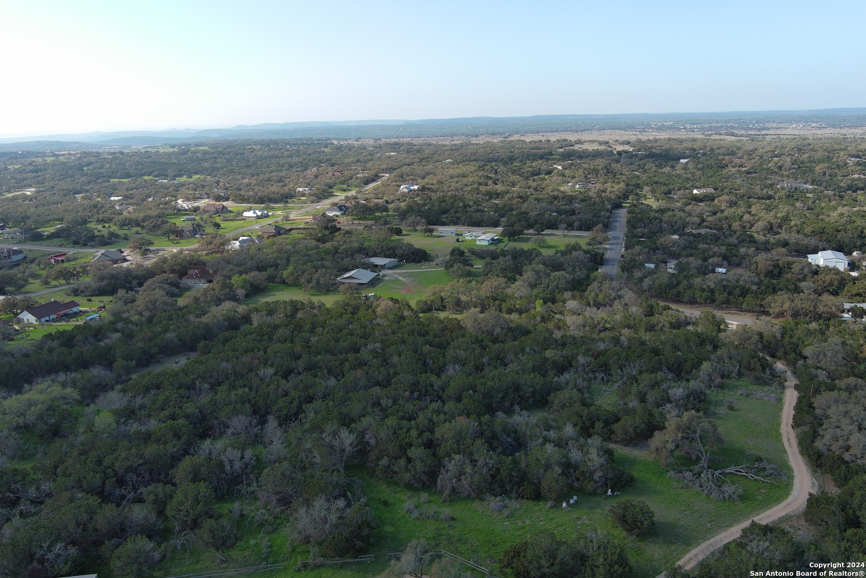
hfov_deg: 63.7
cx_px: 433
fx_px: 698
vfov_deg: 45.0
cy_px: 289
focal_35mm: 29
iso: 100
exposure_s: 1/867
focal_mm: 10.57
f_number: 2.8
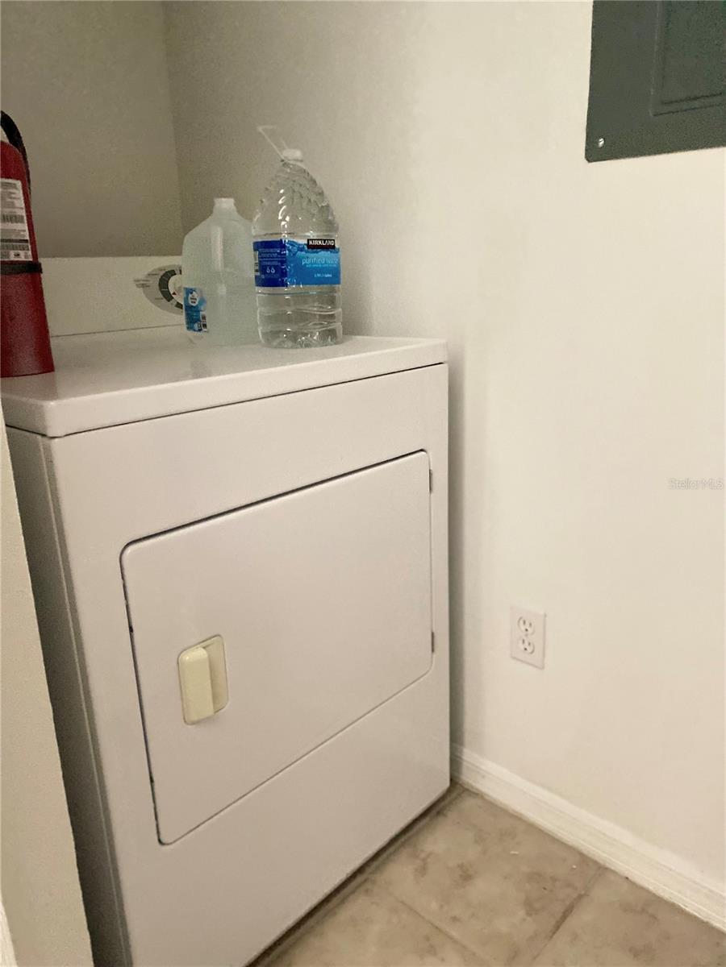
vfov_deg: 67.3
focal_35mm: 26
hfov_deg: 53.1
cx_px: 363
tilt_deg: -14.7
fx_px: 727
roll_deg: +1.2
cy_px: 484
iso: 1000
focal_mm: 4.25
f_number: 1.8
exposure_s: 1/28
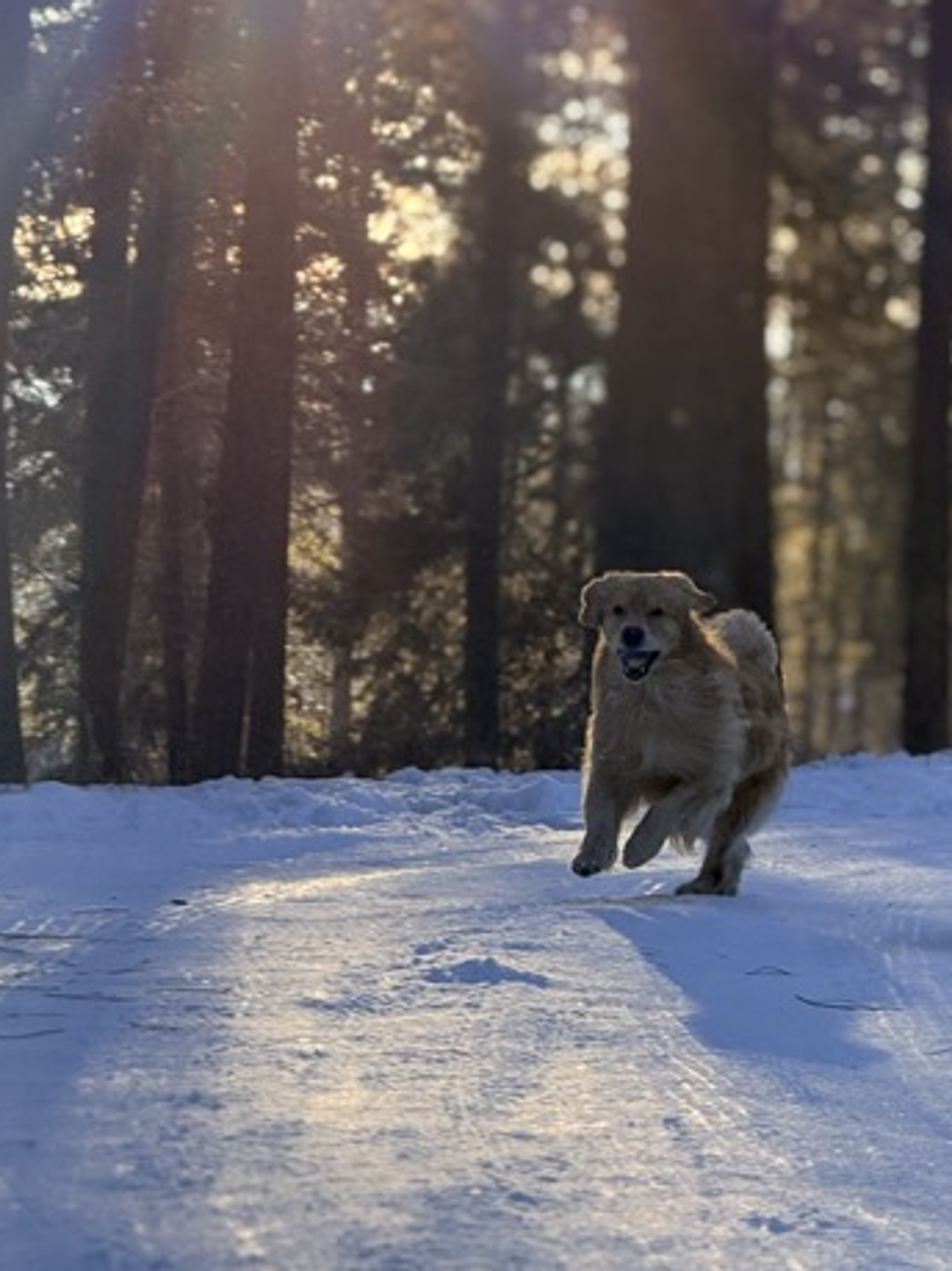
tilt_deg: +0.0
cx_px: 769
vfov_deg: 9.5
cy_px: 612
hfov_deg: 7.1
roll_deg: -2.1
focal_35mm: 209
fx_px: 7667
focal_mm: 15.66
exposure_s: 1/276
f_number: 2.8
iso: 64
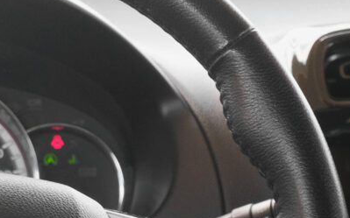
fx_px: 1697
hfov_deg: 11.6
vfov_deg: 7.3
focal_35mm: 178
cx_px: -58
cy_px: 288
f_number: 9
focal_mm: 45
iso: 2000
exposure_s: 1/80
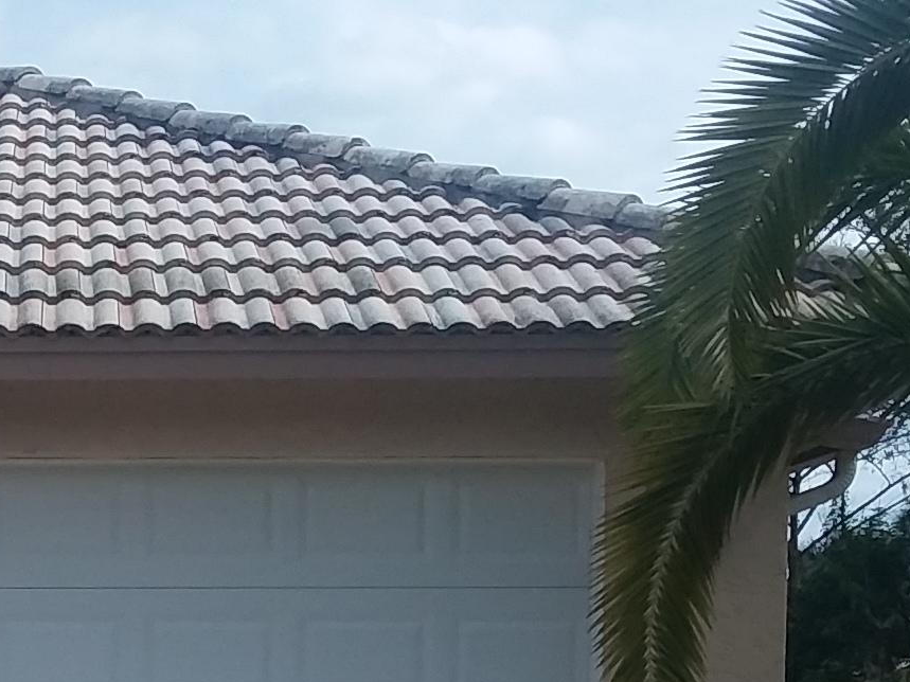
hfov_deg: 21.5
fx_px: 2287
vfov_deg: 16.1
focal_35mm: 87
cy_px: 887
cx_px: -53
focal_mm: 2.47
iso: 40
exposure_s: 1/1782
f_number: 1.9
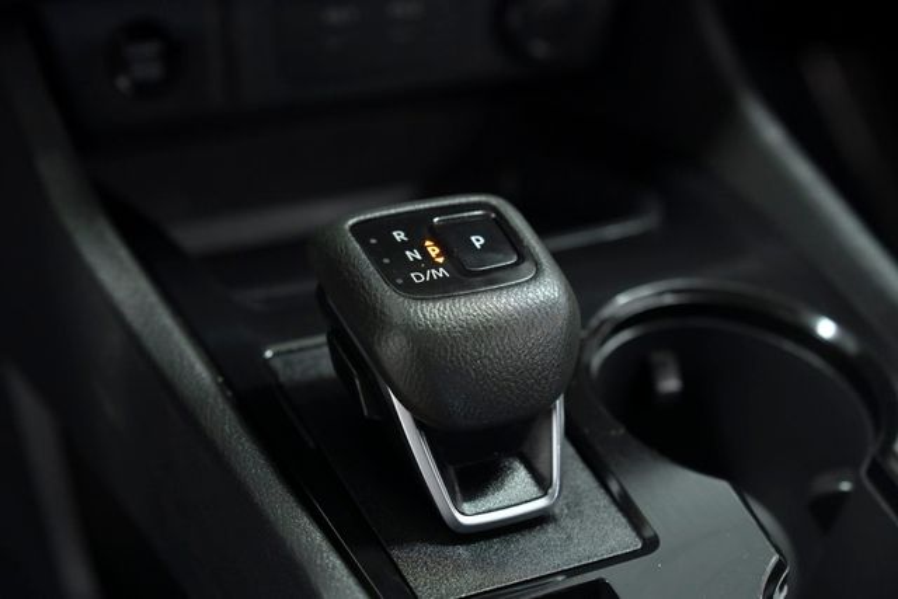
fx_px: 1696
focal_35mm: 68
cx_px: 449
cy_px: 300
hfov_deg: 29.6
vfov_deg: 20.0
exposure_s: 1/200
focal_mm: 68
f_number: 4
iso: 2000
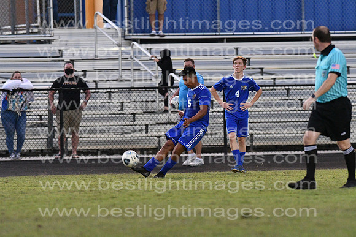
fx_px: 4451
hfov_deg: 4.6
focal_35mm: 450
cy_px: 118
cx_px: 178
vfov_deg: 3.1
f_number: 4
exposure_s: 1/800
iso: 8000
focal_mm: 300
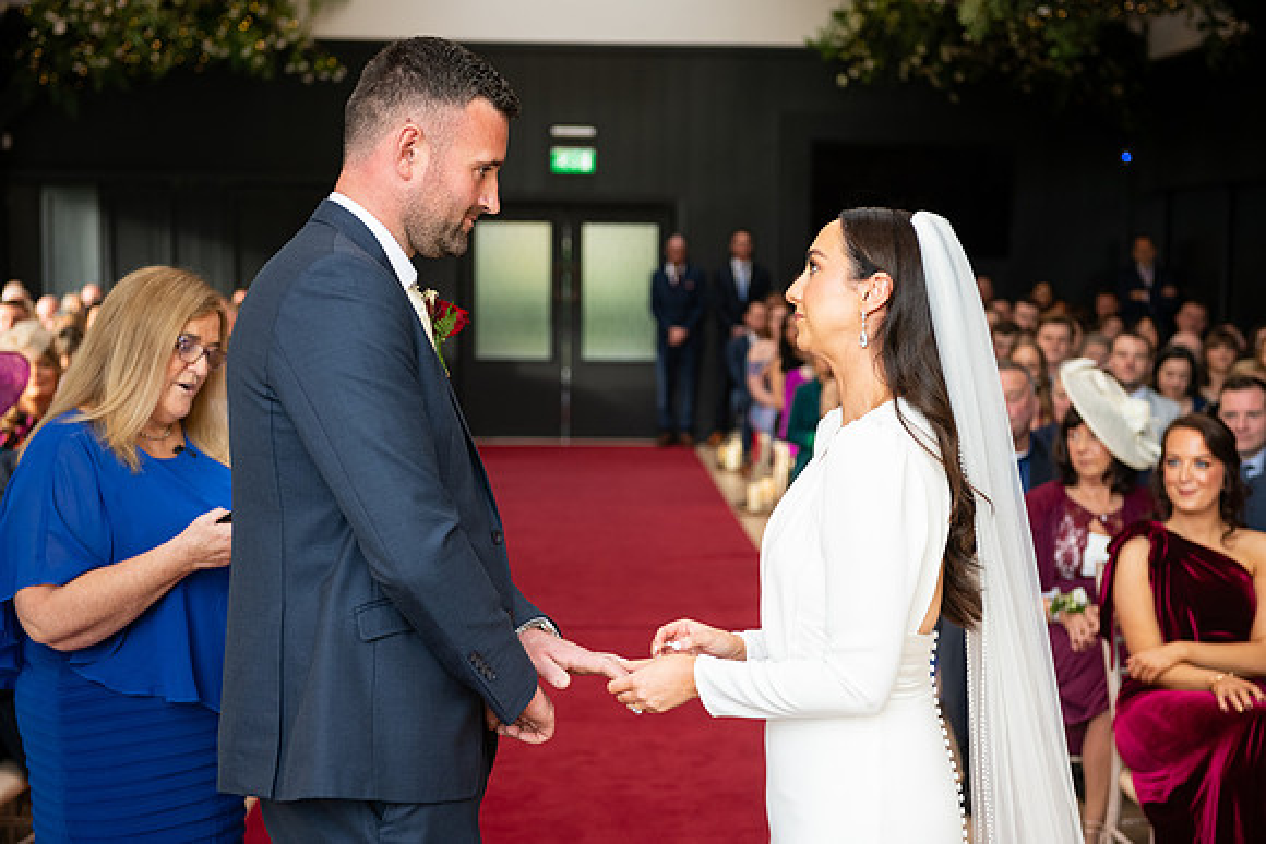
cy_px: 422
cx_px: 633
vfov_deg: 23.4
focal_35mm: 58
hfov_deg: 34.5
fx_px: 2040
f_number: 3.5
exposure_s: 1/160
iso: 640
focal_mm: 58
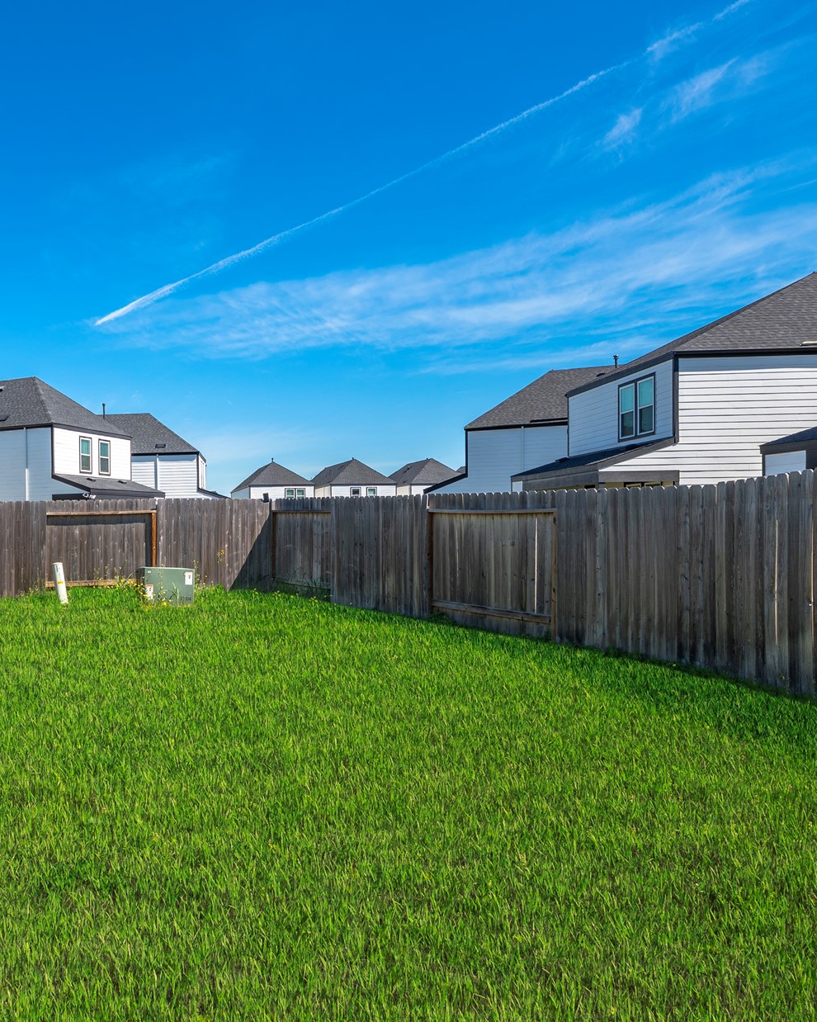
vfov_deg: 62.2
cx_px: 117
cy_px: 536
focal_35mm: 28
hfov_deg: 47.5
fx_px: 847
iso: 100
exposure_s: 1/125
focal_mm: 17
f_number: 11
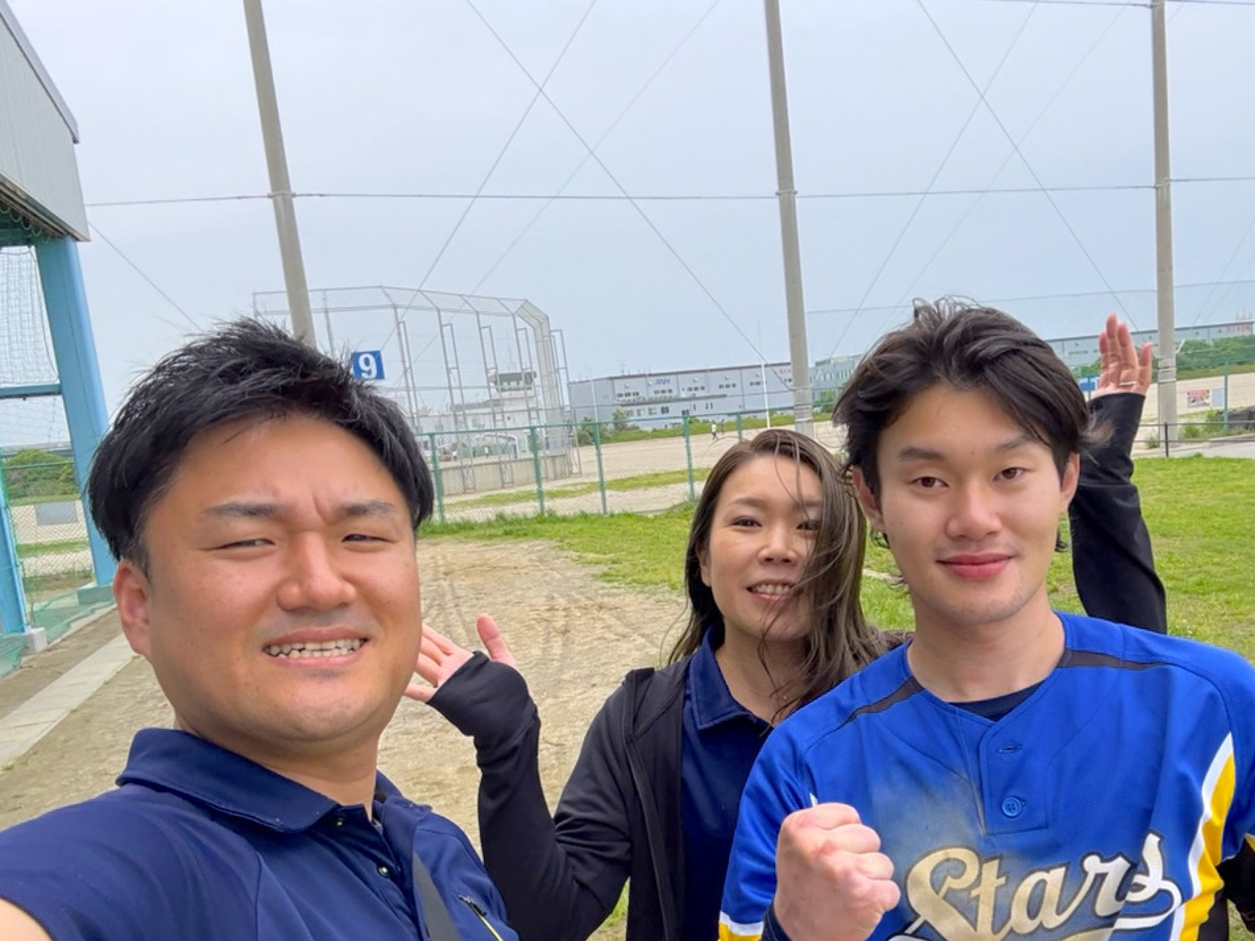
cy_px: 572
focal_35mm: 29
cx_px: 728
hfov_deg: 61.3
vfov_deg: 47.9
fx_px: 1051
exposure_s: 1/871
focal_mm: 2.69
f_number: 1.9
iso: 32
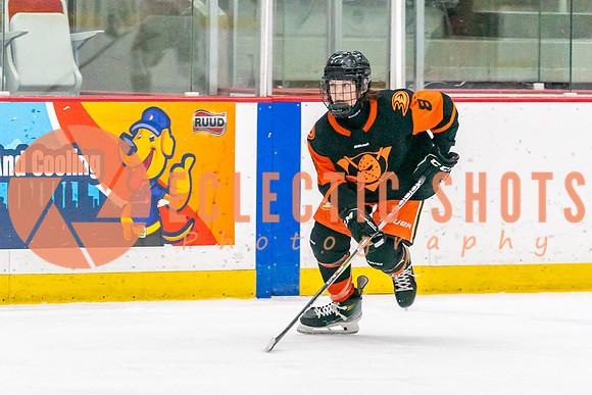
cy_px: 305
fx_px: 6119
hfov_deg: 5.5
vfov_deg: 3.7
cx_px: 276
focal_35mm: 372
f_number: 2.8
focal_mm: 200
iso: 3200
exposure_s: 1/1250
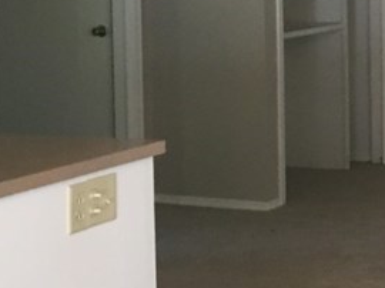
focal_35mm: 110
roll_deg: +0.6
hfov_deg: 15.9
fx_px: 1222
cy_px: 1
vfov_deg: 13.3
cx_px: 630
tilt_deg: -3.6
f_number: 2.2
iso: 100
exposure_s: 1/30
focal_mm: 4.15
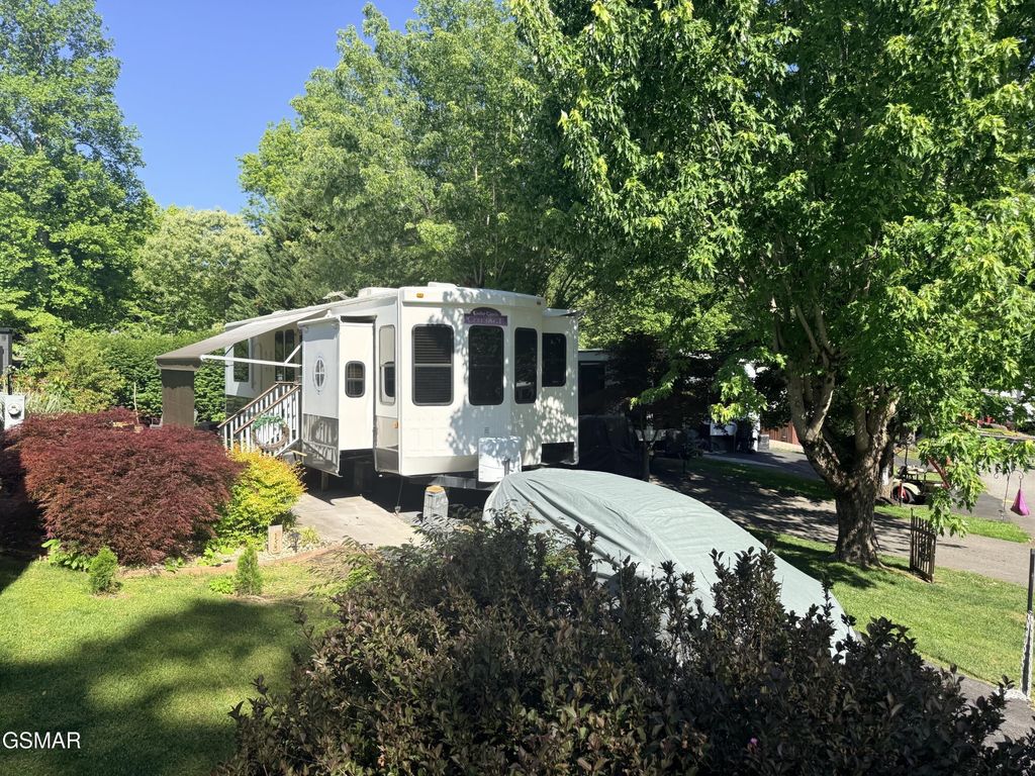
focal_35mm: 24
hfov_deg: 71.6
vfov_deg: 56.8
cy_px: 388
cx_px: 518
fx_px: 718
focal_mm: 6.76
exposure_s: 1/3021
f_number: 1.78
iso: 100
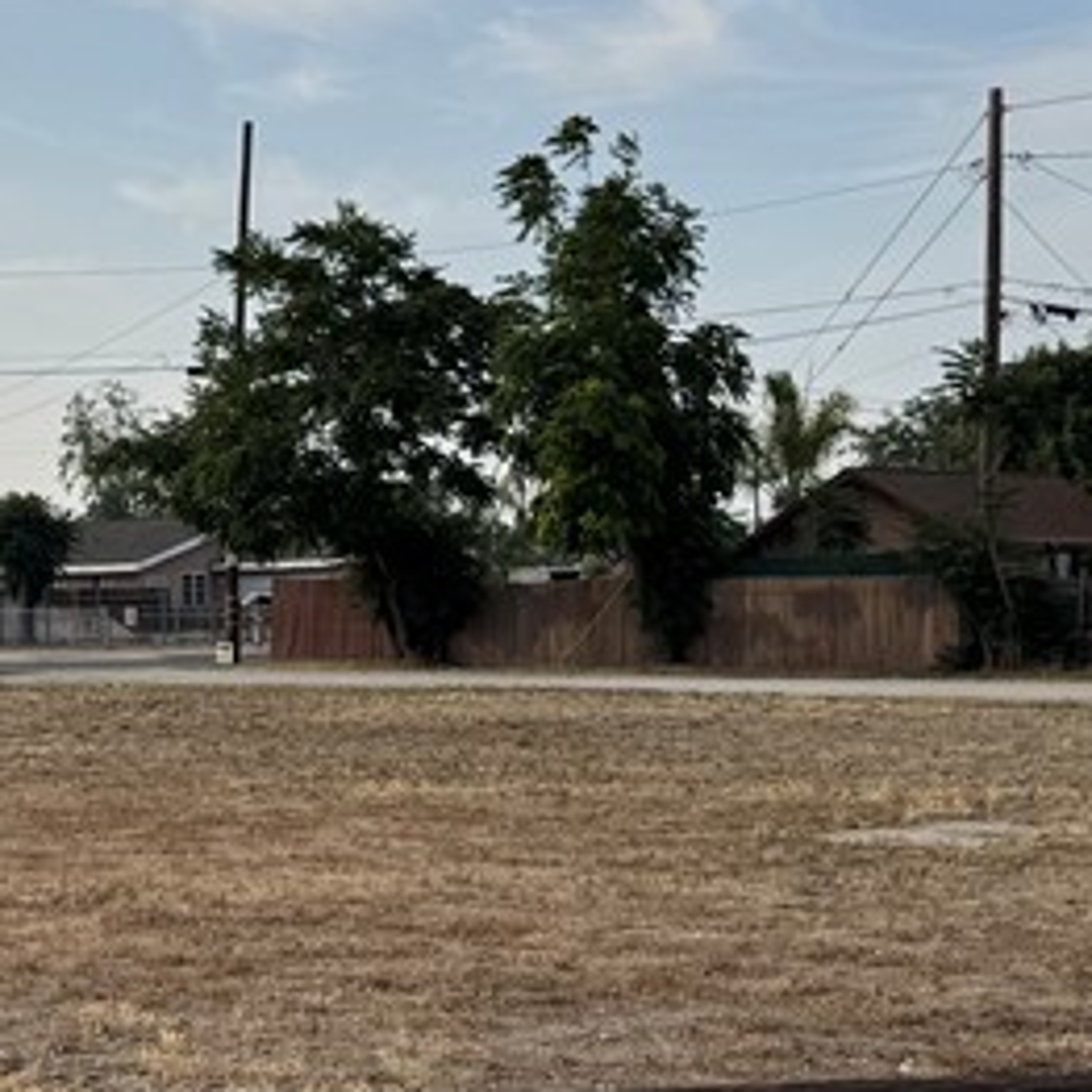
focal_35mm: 83
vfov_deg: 20.8
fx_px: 2962
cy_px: 779
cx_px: 100
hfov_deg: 20.4
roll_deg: +0.7
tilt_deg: -3.4
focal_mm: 6.76
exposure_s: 1/3802
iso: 80
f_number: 1.78
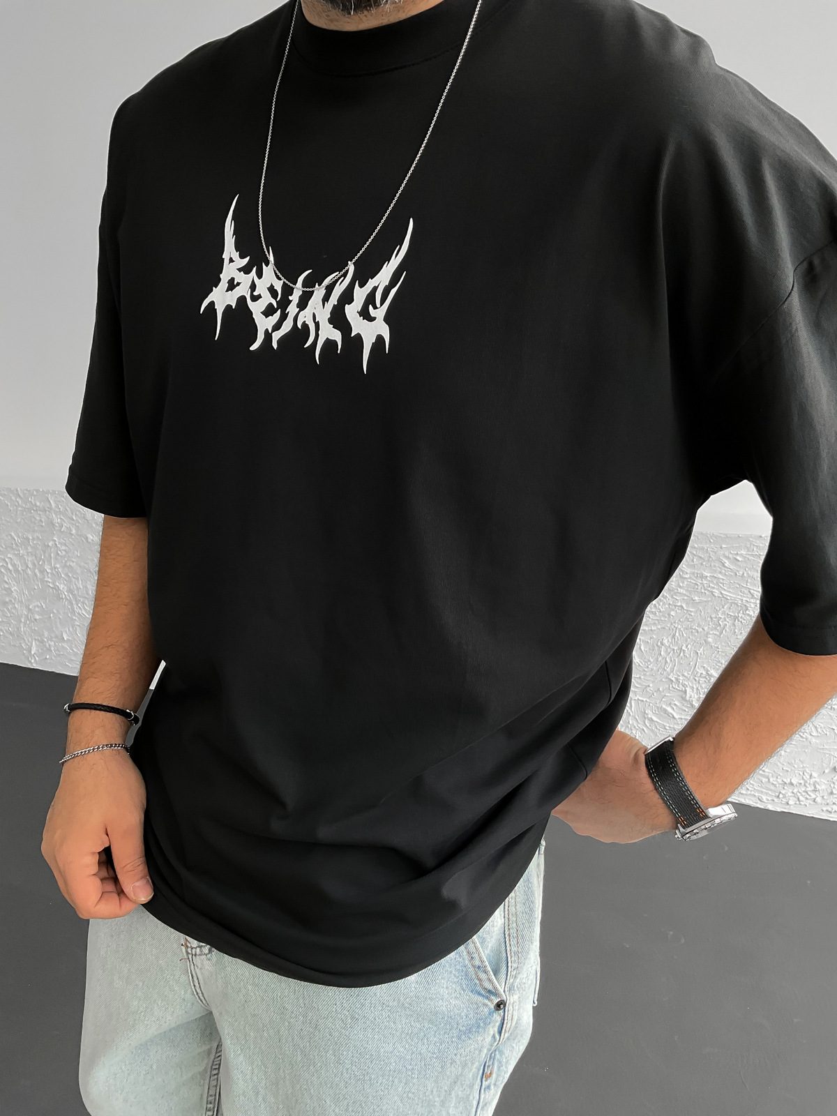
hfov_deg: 48.2
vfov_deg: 61.7
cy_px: 558
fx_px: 935
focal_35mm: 29
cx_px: 418
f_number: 1.8
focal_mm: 3
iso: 20
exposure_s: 1/120
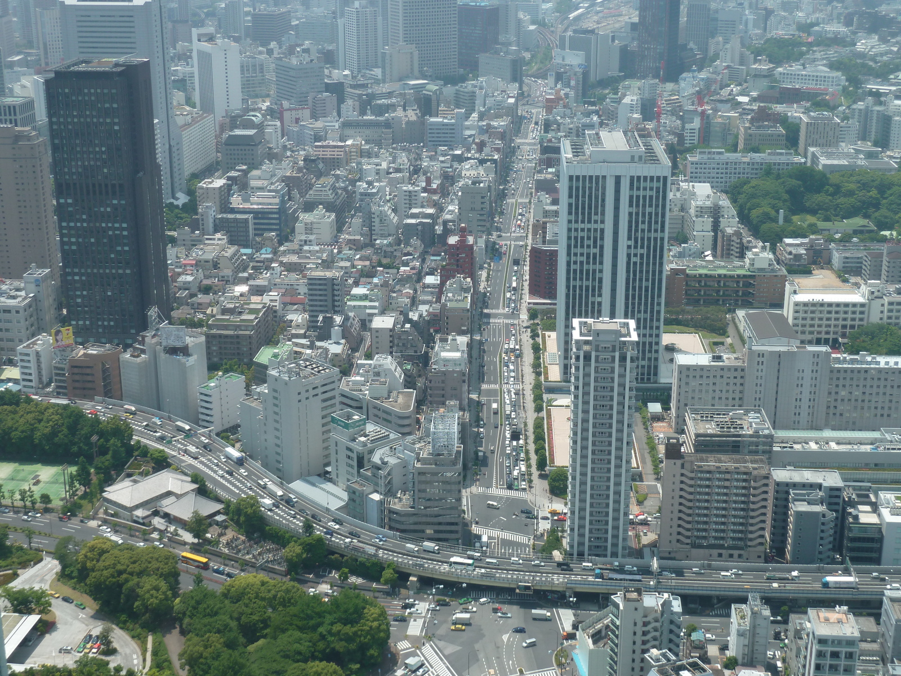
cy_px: 338
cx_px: 450
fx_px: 1353
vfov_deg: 28.0
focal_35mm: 52
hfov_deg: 36.8
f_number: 3.8
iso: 80
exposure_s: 1/500
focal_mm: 8.5
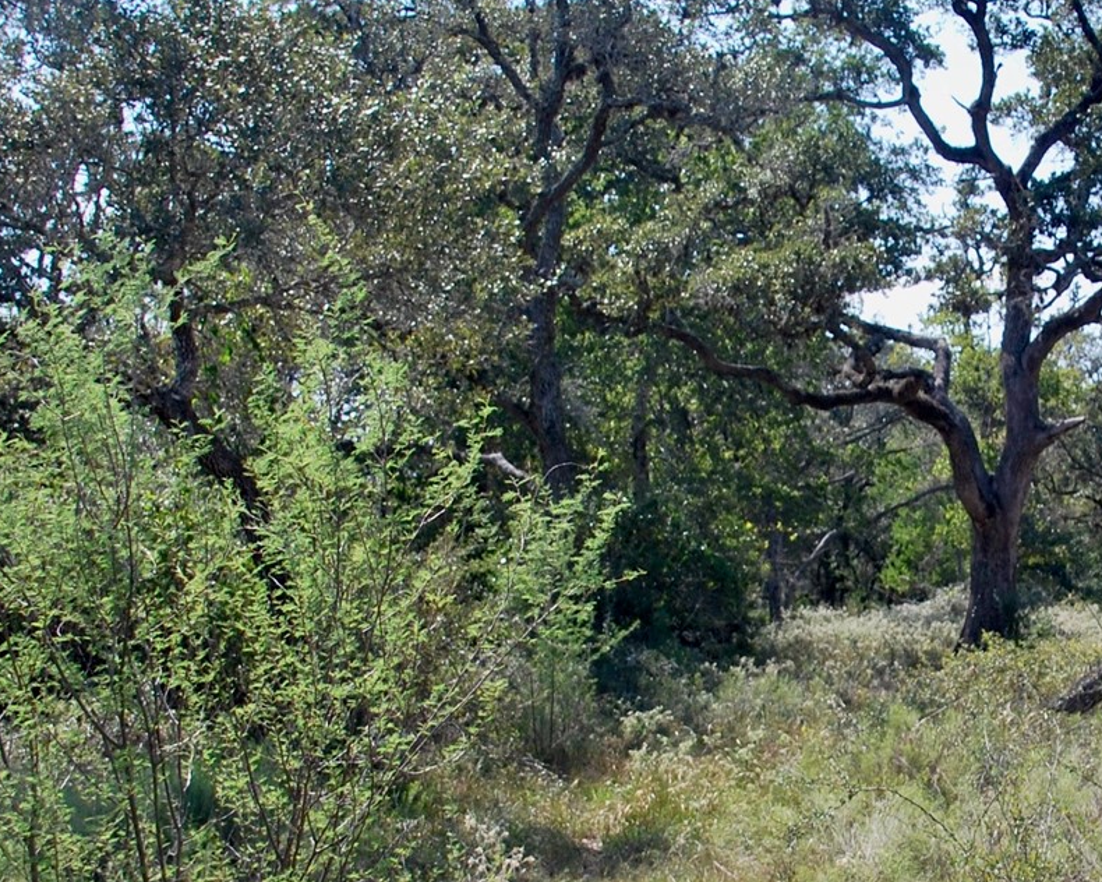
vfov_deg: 18.1
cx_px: 979
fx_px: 2772
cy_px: 399
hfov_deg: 22.0
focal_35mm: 85
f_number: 7.1
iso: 100
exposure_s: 1/200
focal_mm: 22
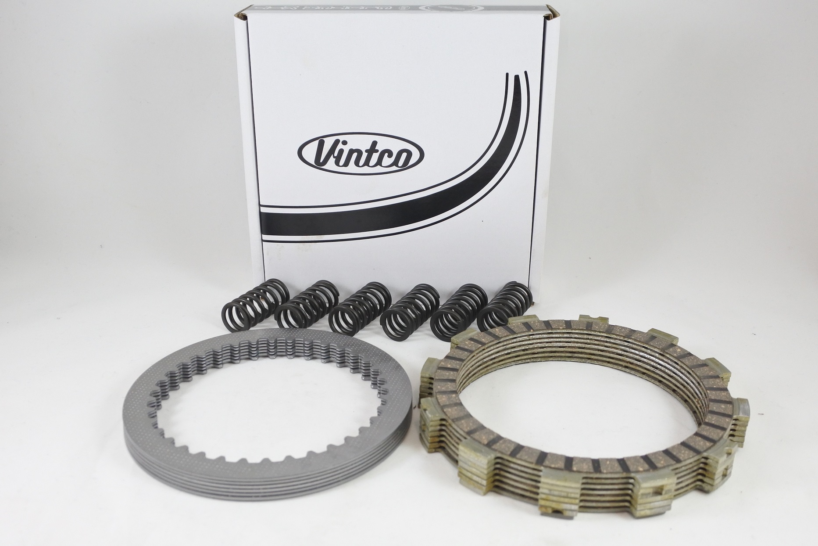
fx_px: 773
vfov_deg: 38.9
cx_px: 409
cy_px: 273
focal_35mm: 34
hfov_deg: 55.8
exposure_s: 1/125
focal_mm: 12.6
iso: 560
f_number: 3.8
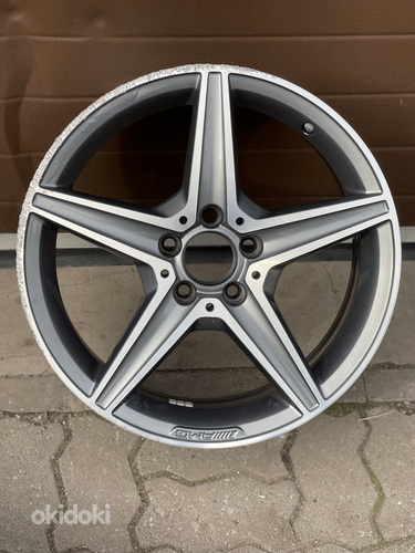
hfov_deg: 22.9
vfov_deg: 30.3
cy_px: 276
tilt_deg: -45.8
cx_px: 208
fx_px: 1023
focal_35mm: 64
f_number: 2.2
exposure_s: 1/547
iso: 32
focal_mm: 7.5
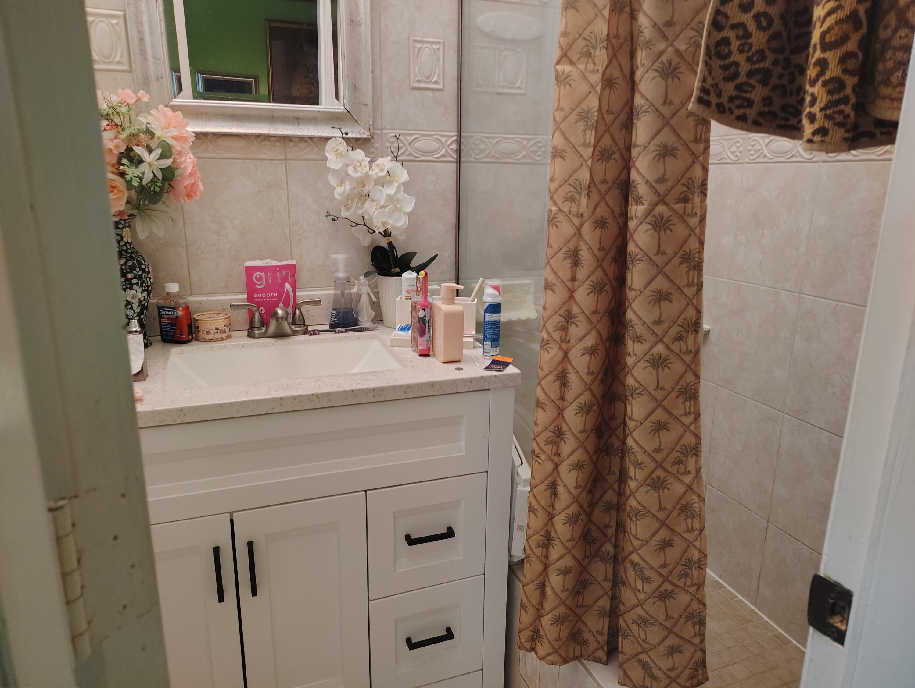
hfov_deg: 71.5
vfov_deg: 56.9
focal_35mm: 24
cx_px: 458
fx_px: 635
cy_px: 344
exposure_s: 1/40
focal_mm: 5.56
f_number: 1.8
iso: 1863
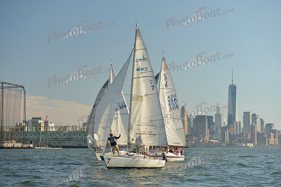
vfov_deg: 18.2
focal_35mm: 75
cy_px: 94
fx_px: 586
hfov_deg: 27.0
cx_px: 140
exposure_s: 1/1250
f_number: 5
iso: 400
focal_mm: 75
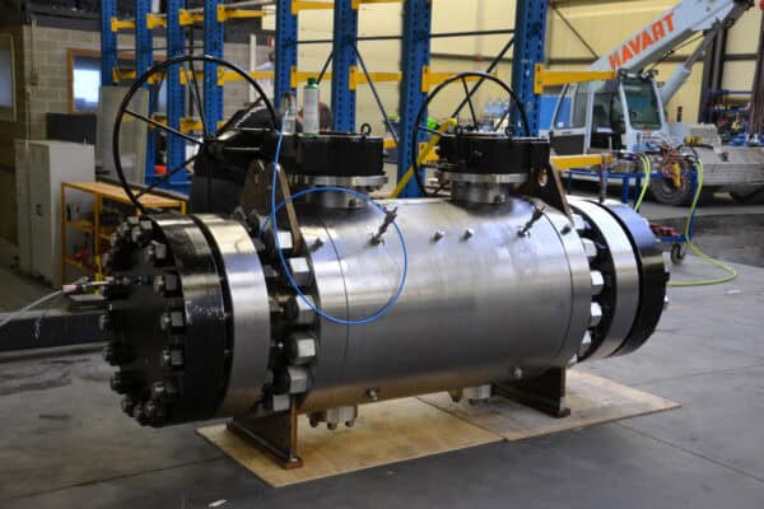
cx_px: 382
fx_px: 1019
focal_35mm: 48
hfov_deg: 41.1
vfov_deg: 28.1
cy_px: 254
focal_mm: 32
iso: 500
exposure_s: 1/15
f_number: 4.2
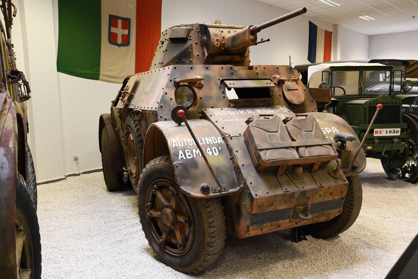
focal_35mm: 33
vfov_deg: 40.0
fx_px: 383
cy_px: 140
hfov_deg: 57.2
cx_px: 209
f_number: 4
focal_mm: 22
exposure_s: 1/60
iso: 800
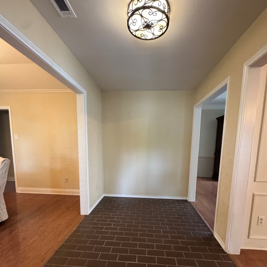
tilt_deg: -6.5
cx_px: 137
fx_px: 148
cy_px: 164
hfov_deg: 83.9
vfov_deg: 82.7
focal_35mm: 17
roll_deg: -0.2
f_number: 2.2
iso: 800
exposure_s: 1/60
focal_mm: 2.22
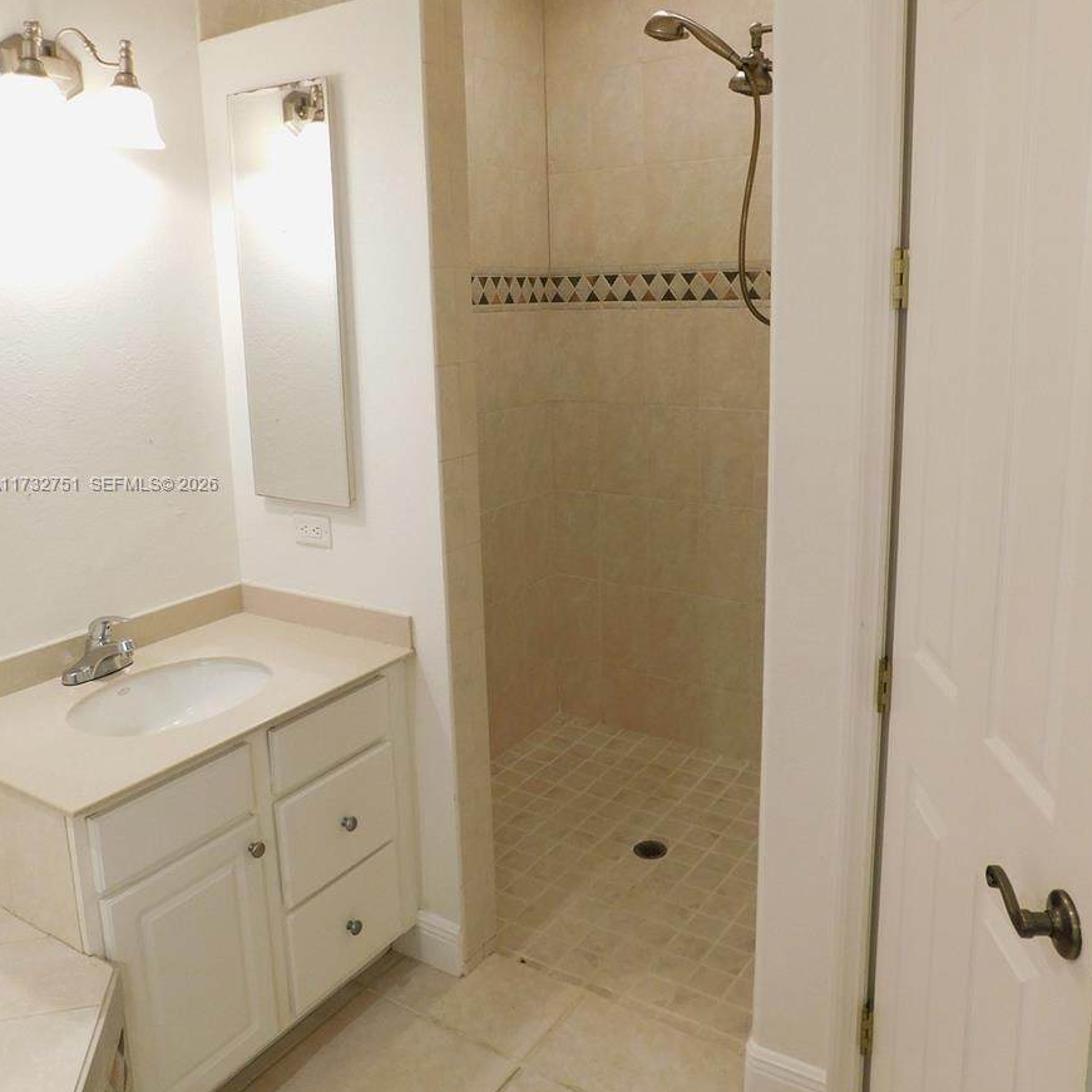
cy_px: 485
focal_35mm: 28
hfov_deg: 57.3
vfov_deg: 57.2
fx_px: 999
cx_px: 549
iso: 125
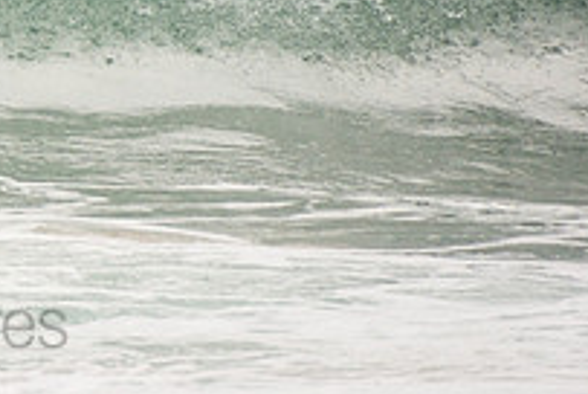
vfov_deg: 0.8
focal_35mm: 1711
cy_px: -158
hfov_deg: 1.2
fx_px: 27987
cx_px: -156
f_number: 5.6
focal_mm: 400
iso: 250
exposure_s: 1/1250
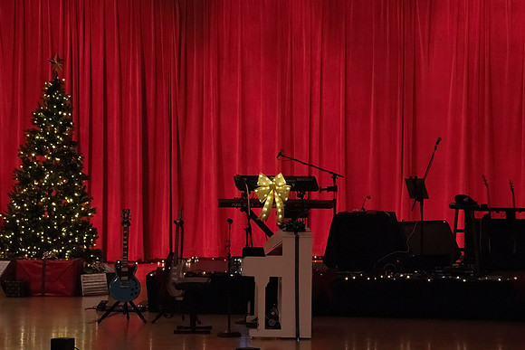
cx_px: 262
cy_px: 175
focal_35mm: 219
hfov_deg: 9.4
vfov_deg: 6.3
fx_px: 3191
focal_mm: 209
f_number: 6.3
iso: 10000
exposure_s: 1/250
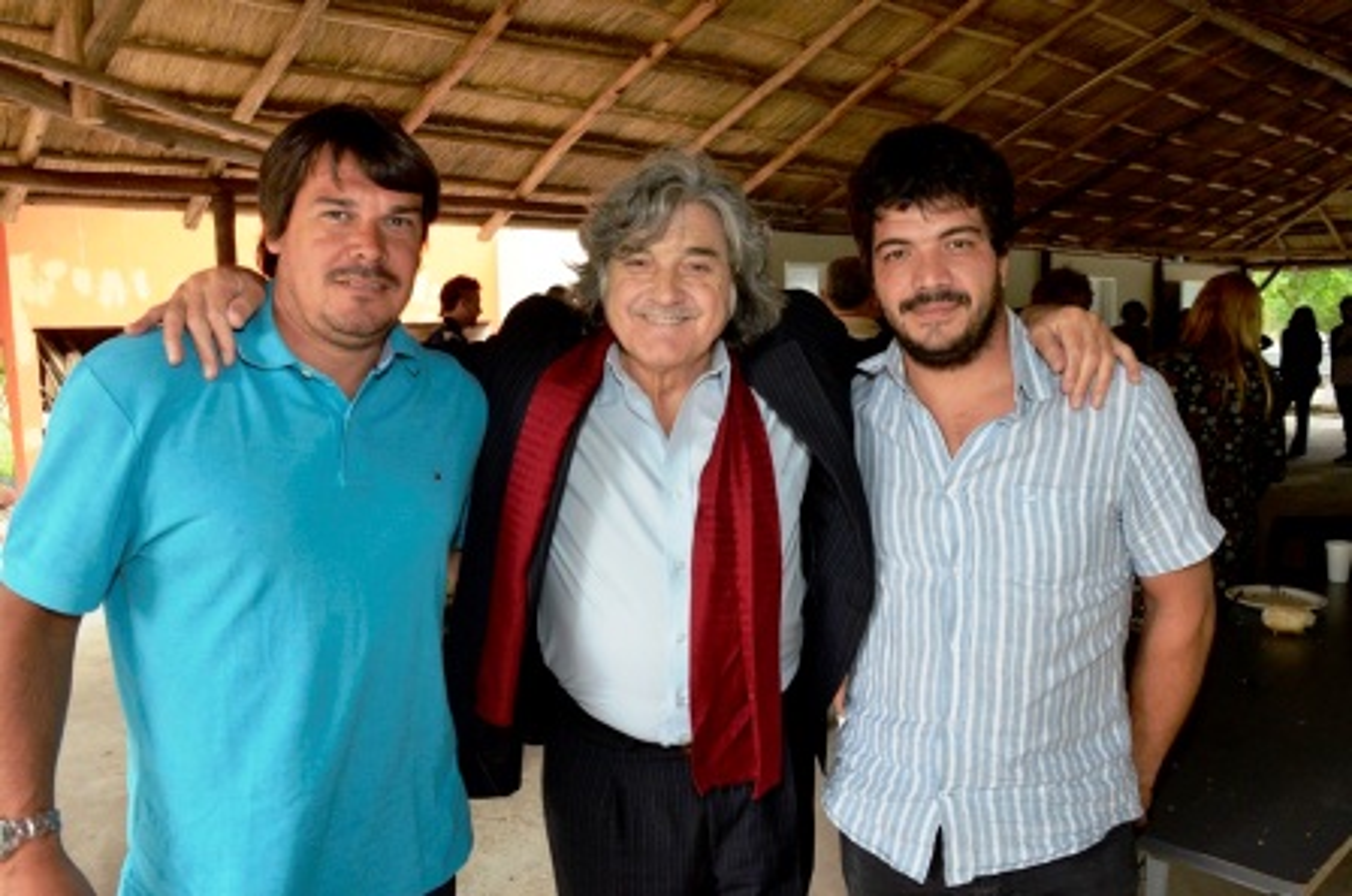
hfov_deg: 62.0
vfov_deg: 43.5
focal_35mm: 30
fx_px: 1125
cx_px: 676
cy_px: 448
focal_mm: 20
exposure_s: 1/60
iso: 2000
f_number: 9
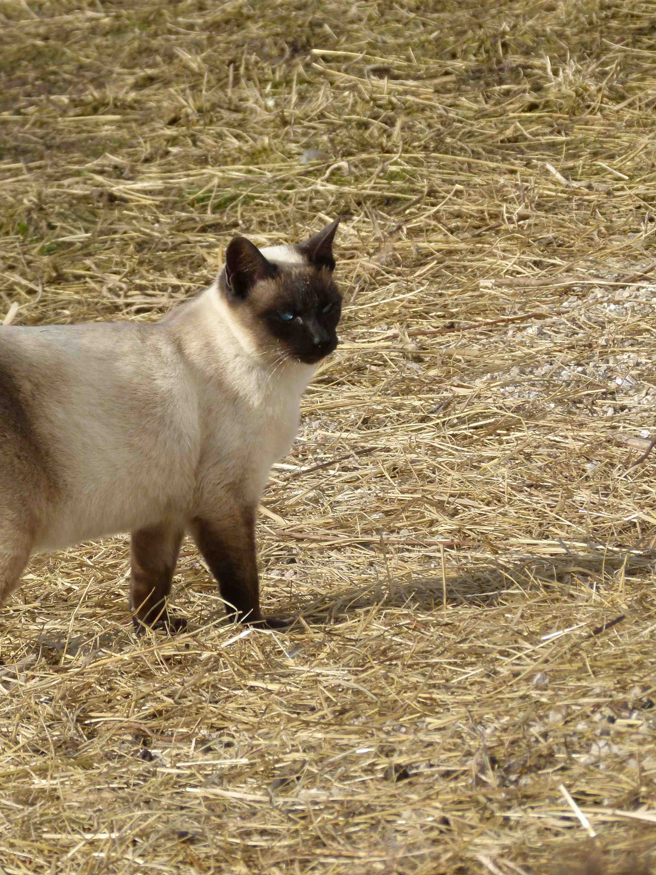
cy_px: 437
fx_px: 5837
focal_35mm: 231
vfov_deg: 8.6
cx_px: 106
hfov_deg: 6.4
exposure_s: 1/640
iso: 100
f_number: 4
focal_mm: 31.2
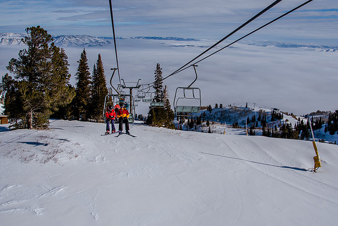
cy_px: 113
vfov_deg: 36.2
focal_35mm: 37
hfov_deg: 52.3
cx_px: 169
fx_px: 345
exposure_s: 1/1250
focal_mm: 24
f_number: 5.6
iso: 200
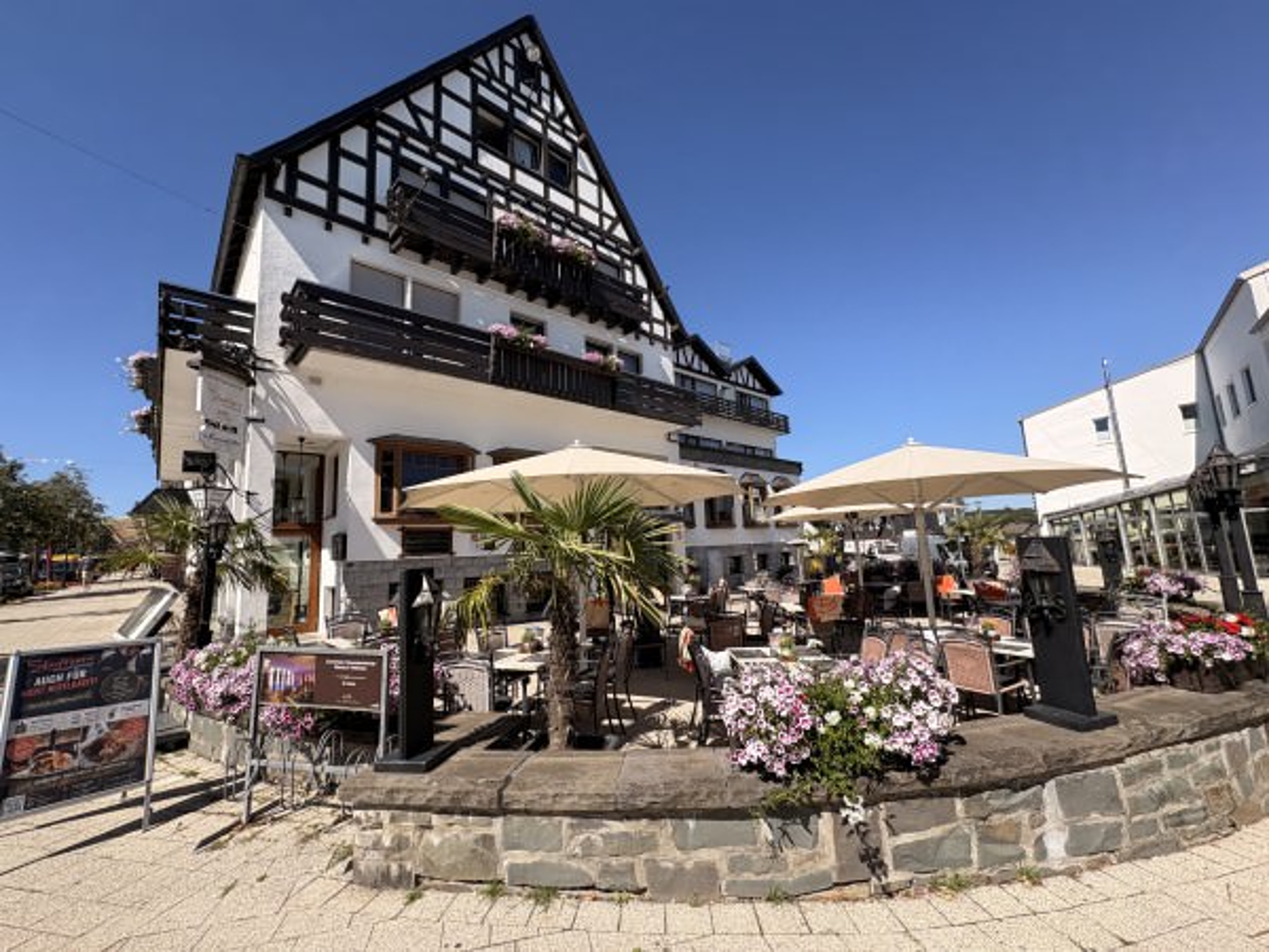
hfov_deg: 102.1
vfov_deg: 85.7
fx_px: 513
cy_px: 476
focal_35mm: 14
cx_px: 634
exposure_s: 1/1672
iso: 50
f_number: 2.2
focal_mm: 2.22
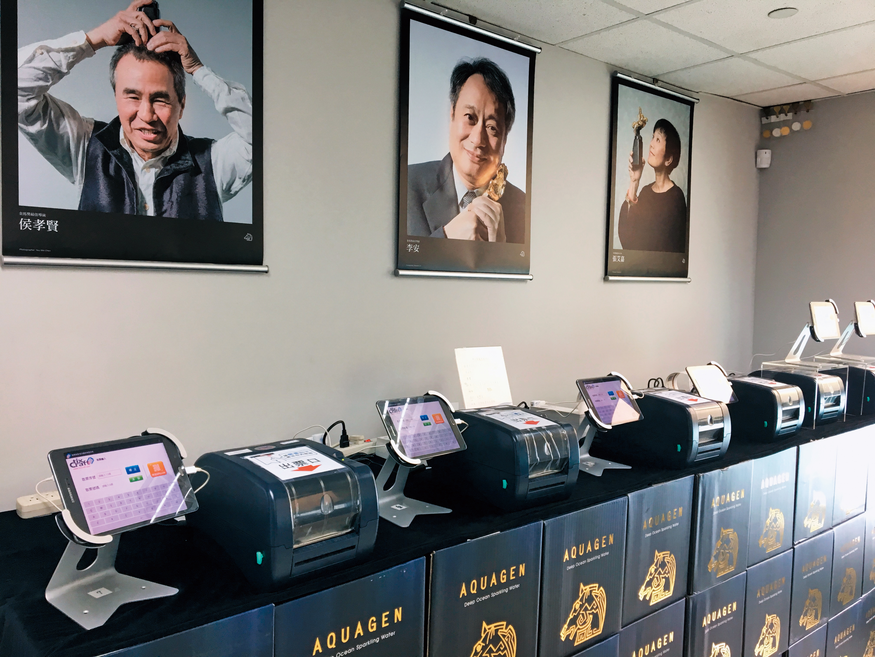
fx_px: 733
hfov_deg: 61.7
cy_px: 328
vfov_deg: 48.2
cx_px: 438
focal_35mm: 29
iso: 50
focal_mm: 4.15
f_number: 2.2
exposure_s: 1/30
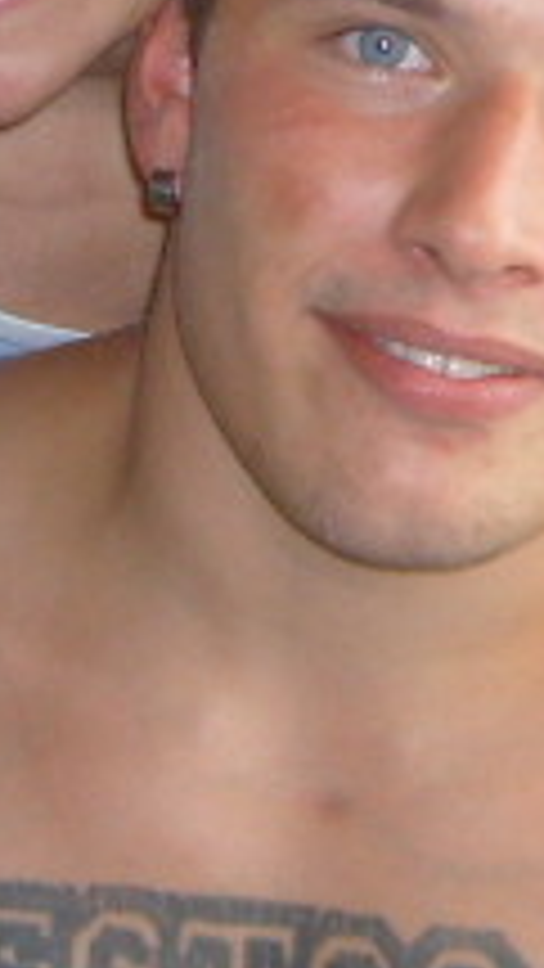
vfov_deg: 11.7
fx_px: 4665
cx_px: 629
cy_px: 72
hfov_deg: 6.6
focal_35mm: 182
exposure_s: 1/45
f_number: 2.8
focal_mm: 5.8
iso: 100
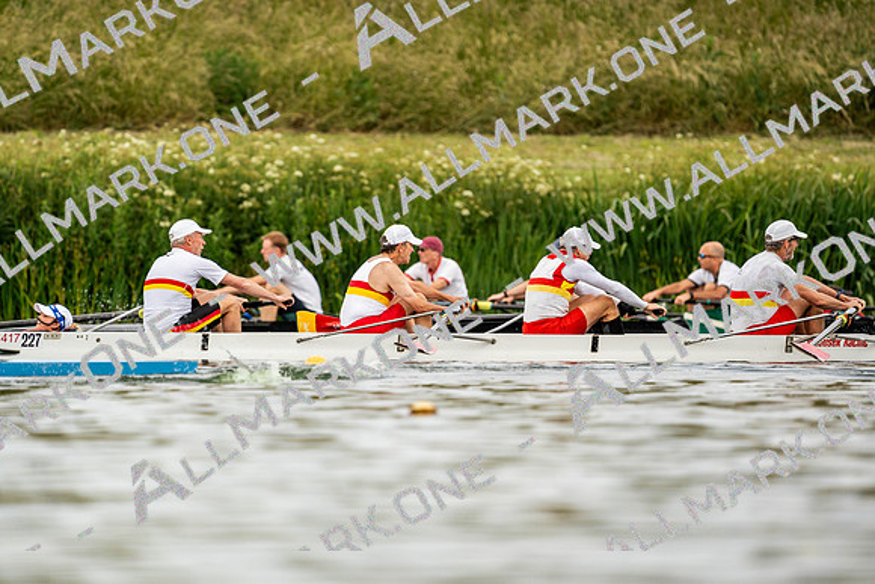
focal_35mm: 600
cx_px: 438
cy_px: 292
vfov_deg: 2.3
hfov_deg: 3.4
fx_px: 14586
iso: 400
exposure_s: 1/2000
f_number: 6.3
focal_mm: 600
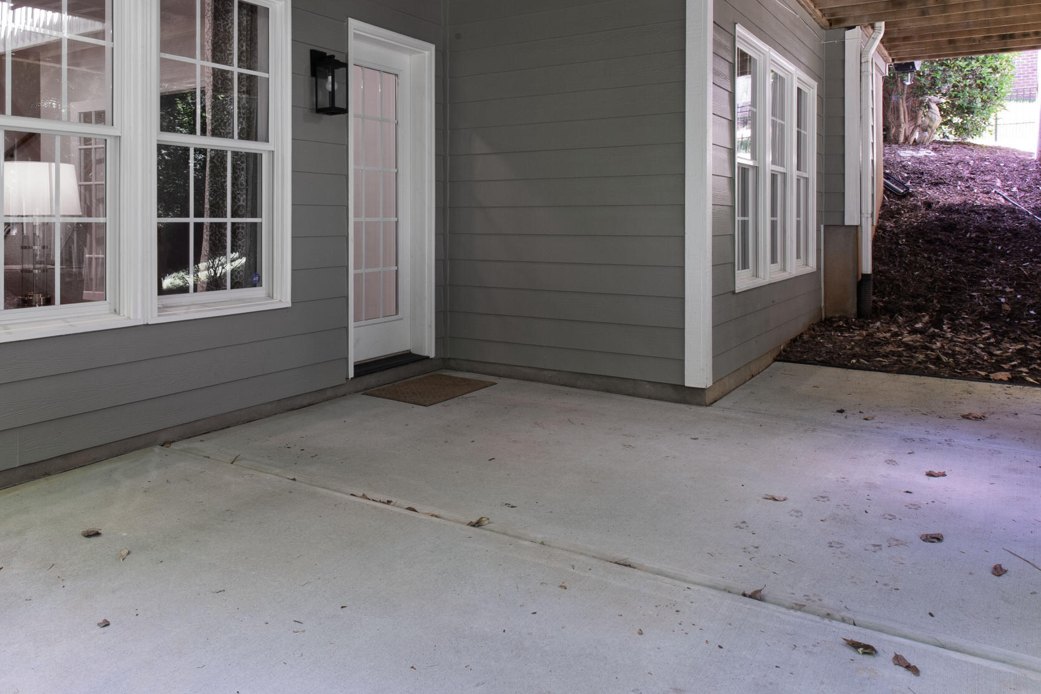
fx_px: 781
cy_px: 209
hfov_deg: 66.5
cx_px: 397
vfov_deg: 46.8
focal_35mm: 27
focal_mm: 10
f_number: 8
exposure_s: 1/3
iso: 100
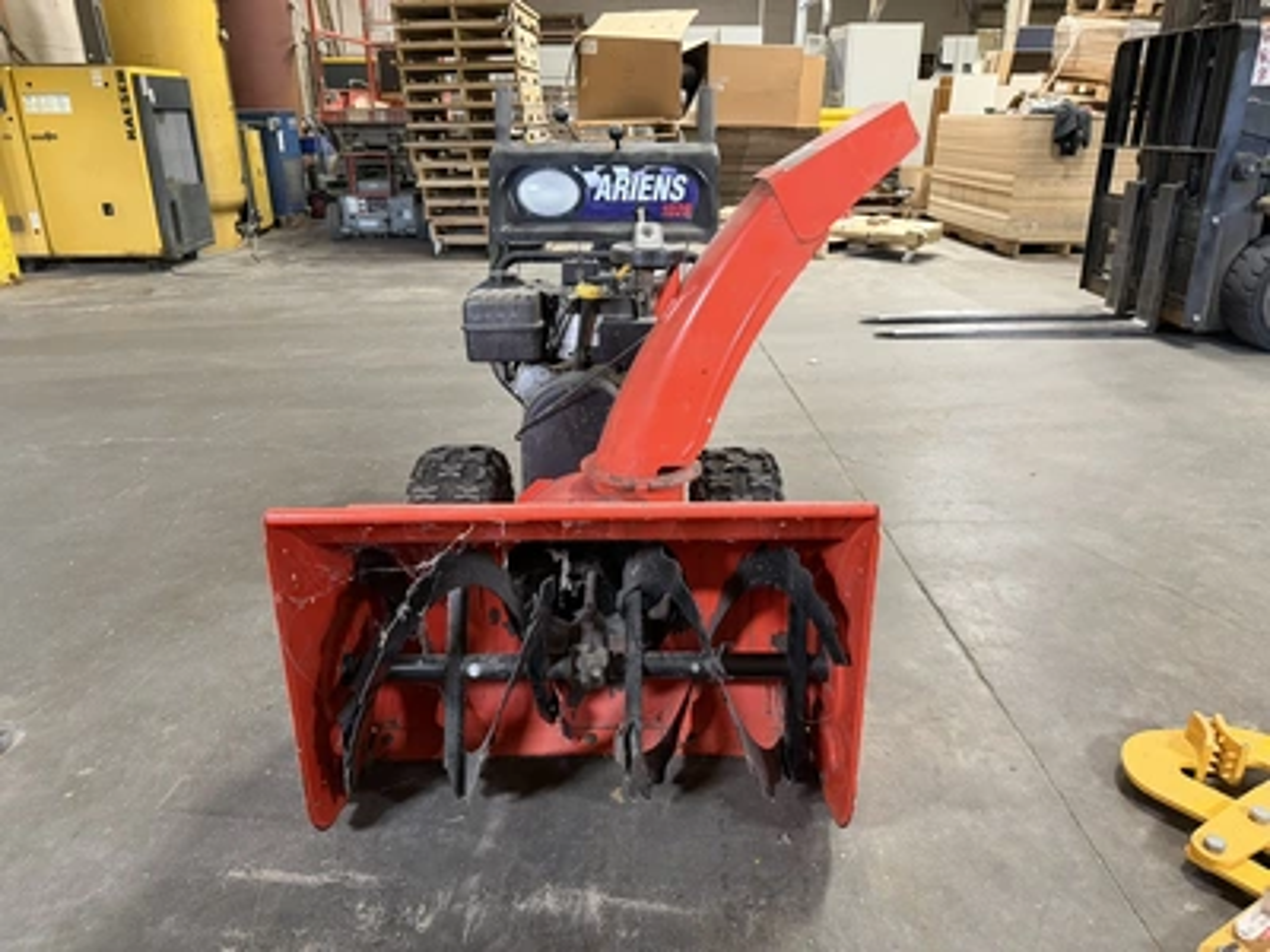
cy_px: 476
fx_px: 881
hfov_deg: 71.6
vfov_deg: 56.8
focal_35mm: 24
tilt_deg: -22.4
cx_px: 635
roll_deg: +0.8
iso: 640
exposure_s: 1/60
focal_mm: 6.76
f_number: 1.78
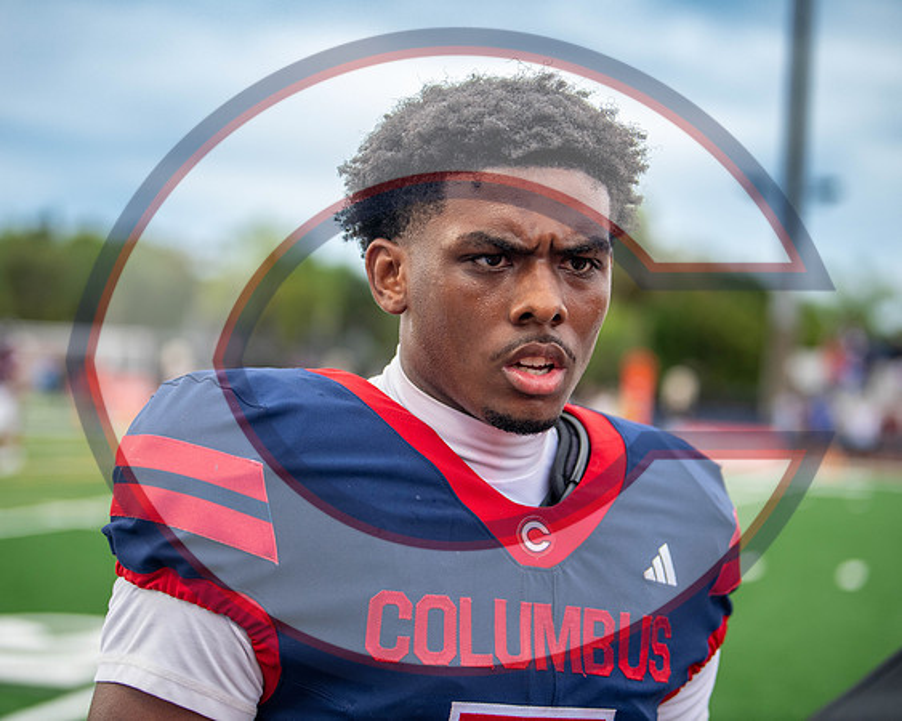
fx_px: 2164
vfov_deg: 18.9
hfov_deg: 23.5
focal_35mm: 81
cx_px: 407
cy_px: 360
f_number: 2.8
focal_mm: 72
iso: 800
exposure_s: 1/1000
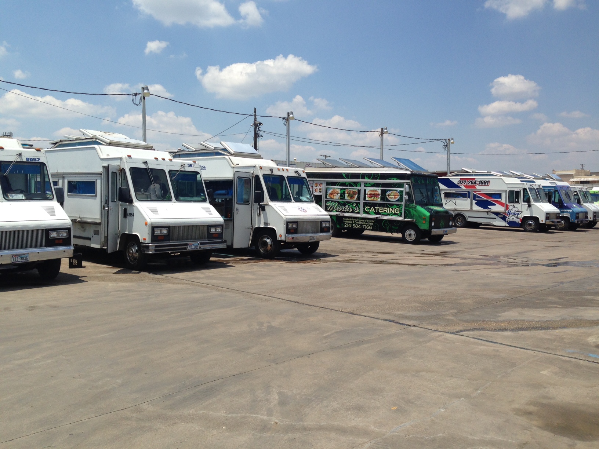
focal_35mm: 33
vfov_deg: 42.9
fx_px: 571
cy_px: 224
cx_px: 300
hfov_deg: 55.4
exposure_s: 1/2584
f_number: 2.4
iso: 50
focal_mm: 4.12
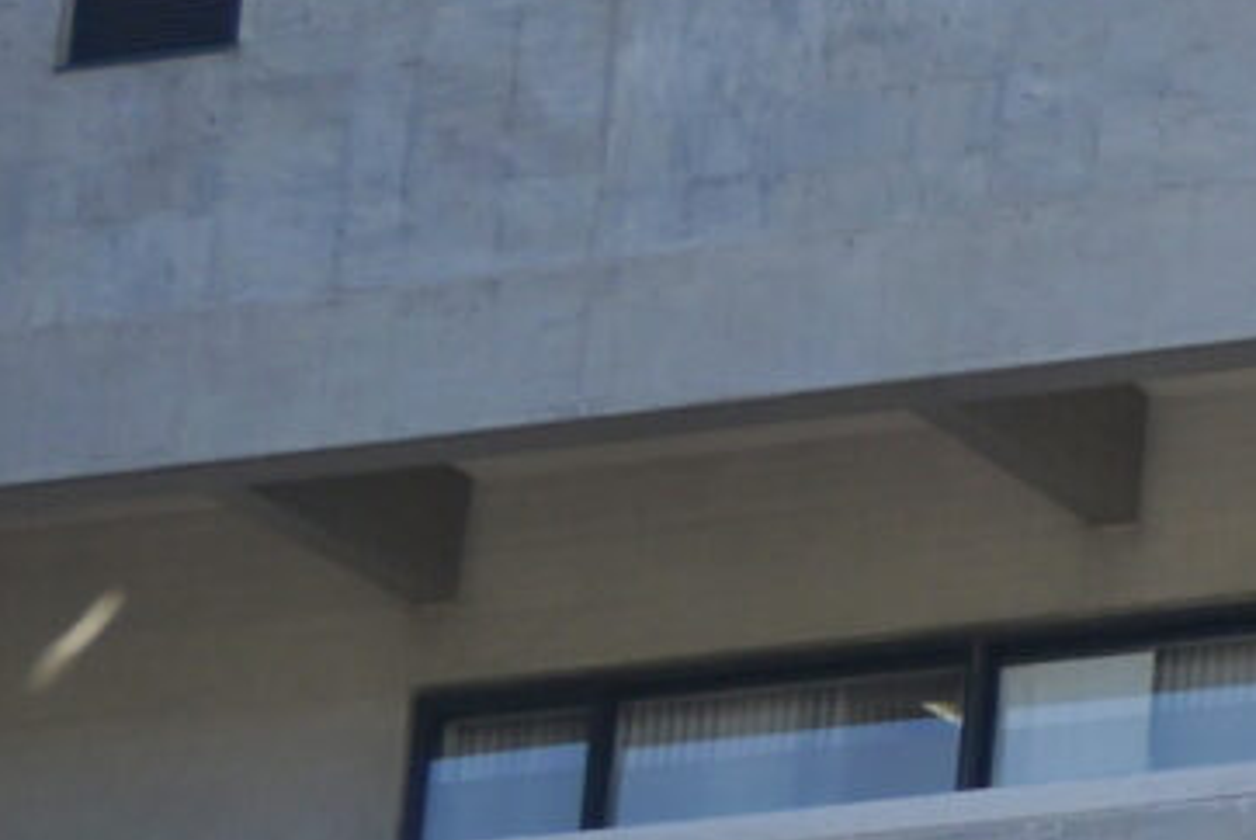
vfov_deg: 6.0
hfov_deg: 7.7
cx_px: 4073
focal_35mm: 223
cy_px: 1664
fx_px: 7770
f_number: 4
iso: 100
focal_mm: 21
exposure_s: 1/640
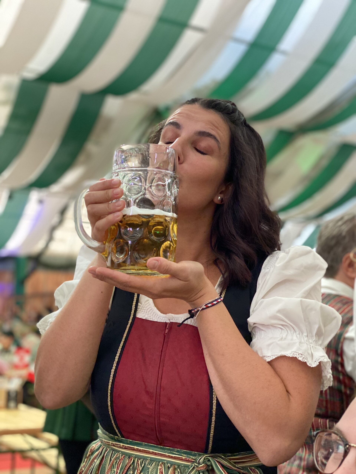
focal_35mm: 52
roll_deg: -1.2
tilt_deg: +8.6
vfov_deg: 36.8
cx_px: 178
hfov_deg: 28.0
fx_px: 713
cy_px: 237
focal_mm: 6
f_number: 2
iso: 200
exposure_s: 1/75
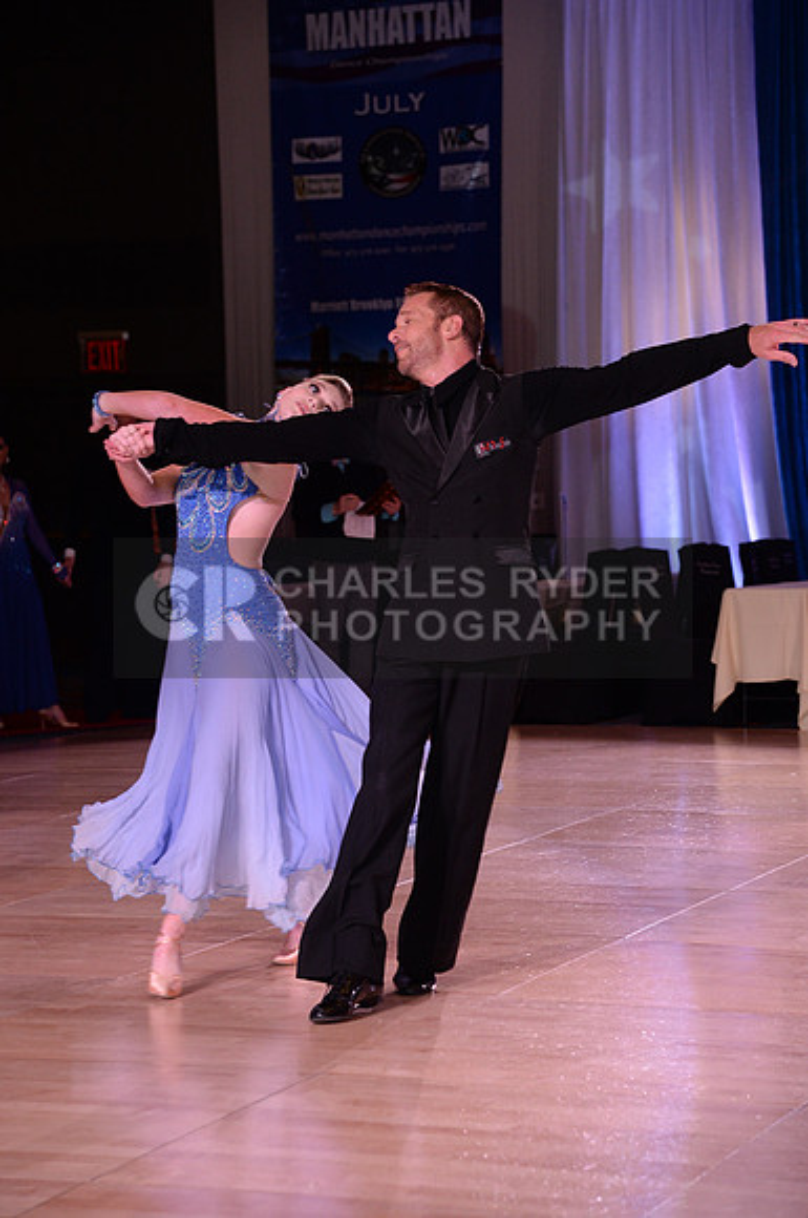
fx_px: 2904
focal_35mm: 86
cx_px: 404
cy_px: 609
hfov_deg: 15.8
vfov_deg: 23.7
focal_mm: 86
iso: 2000
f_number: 5.6
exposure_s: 1/250
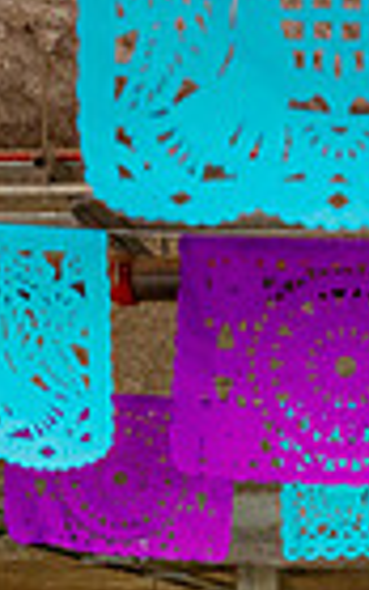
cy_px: 681
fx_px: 1640
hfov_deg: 12.1
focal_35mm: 102
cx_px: 598
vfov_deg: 19.4
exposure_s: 1/100
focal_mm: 24
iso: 1000
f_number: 4.5
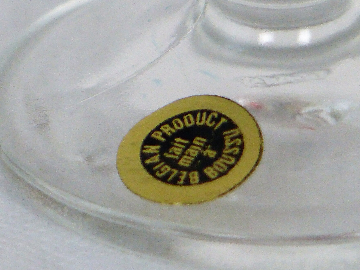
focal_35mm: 1188
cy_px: 135
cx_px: 180
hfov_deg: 1.7
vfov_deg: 1.3
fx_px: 12355
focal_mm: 108
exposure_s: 1/125
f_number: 2.8
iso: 320
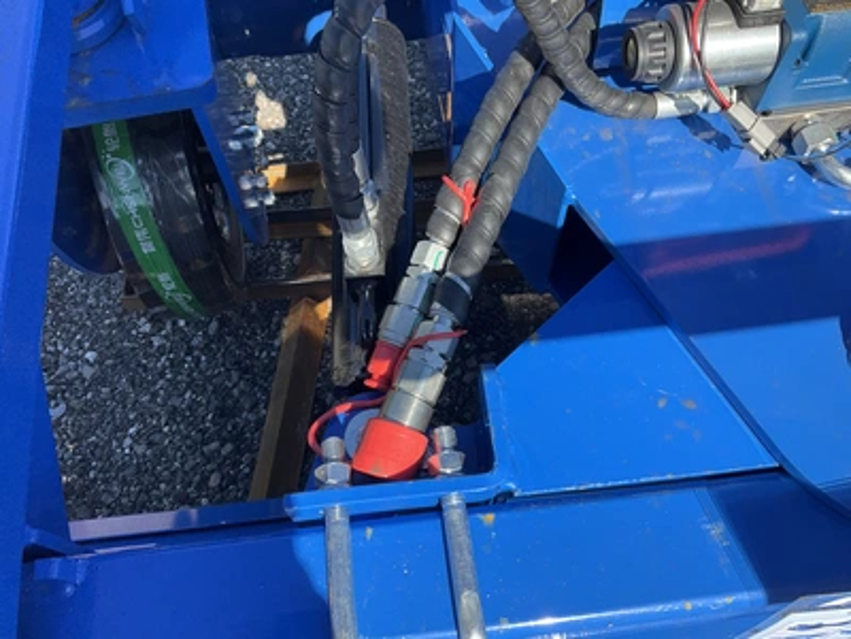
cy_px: 320
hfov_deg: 61.7
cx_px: 426
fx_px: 713
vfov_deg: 48.2
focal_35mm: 29
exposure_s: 1/509
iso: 25
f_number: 1.8
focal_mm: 3
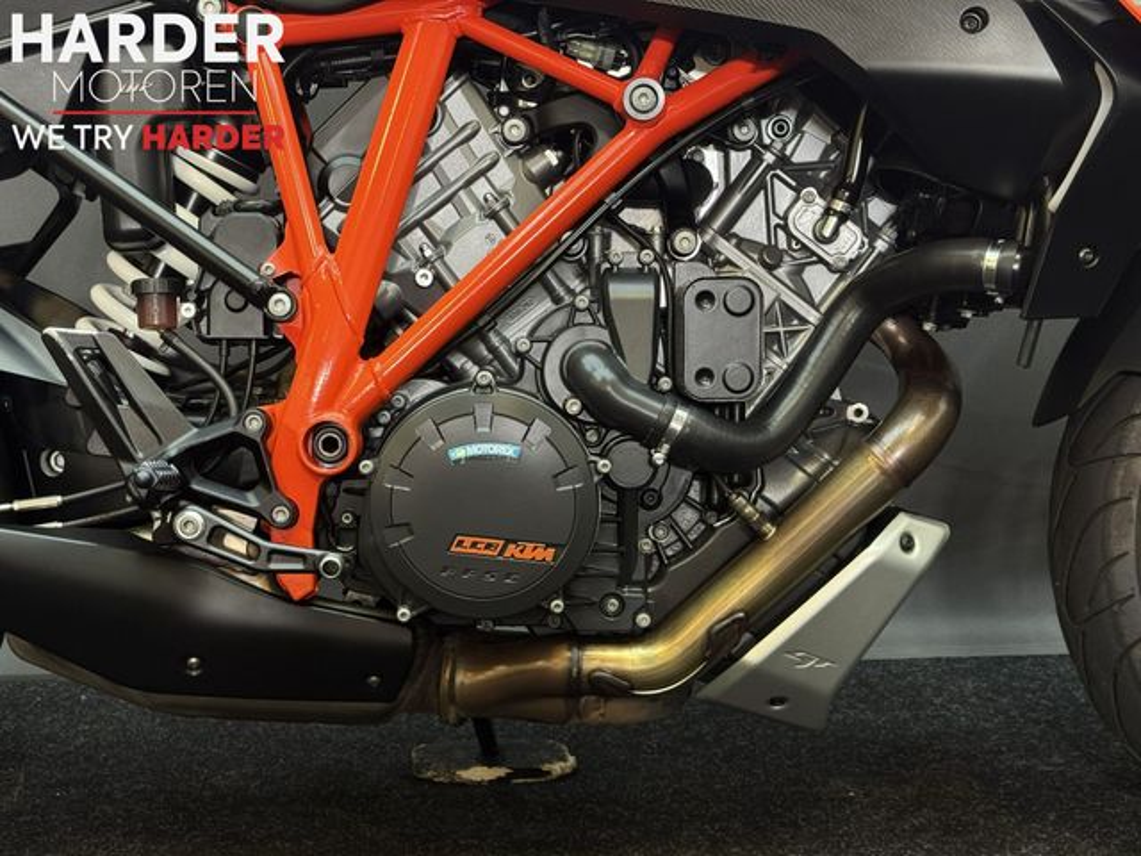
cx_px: 570
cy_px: 428
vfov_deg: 30.3
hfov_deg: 39.7
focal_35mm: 48
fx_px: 1582
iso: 160
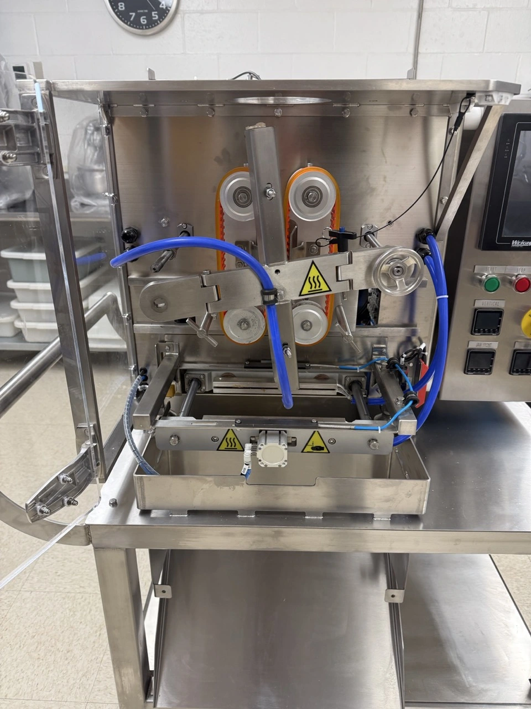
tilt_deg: -23.7
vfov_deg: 71.6
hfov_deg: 56.8
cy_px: 354
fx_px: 491
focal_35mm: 24
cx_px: 266
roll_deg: -1.0
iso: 160
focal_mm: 6.76
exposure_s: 1/120
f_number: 1.78
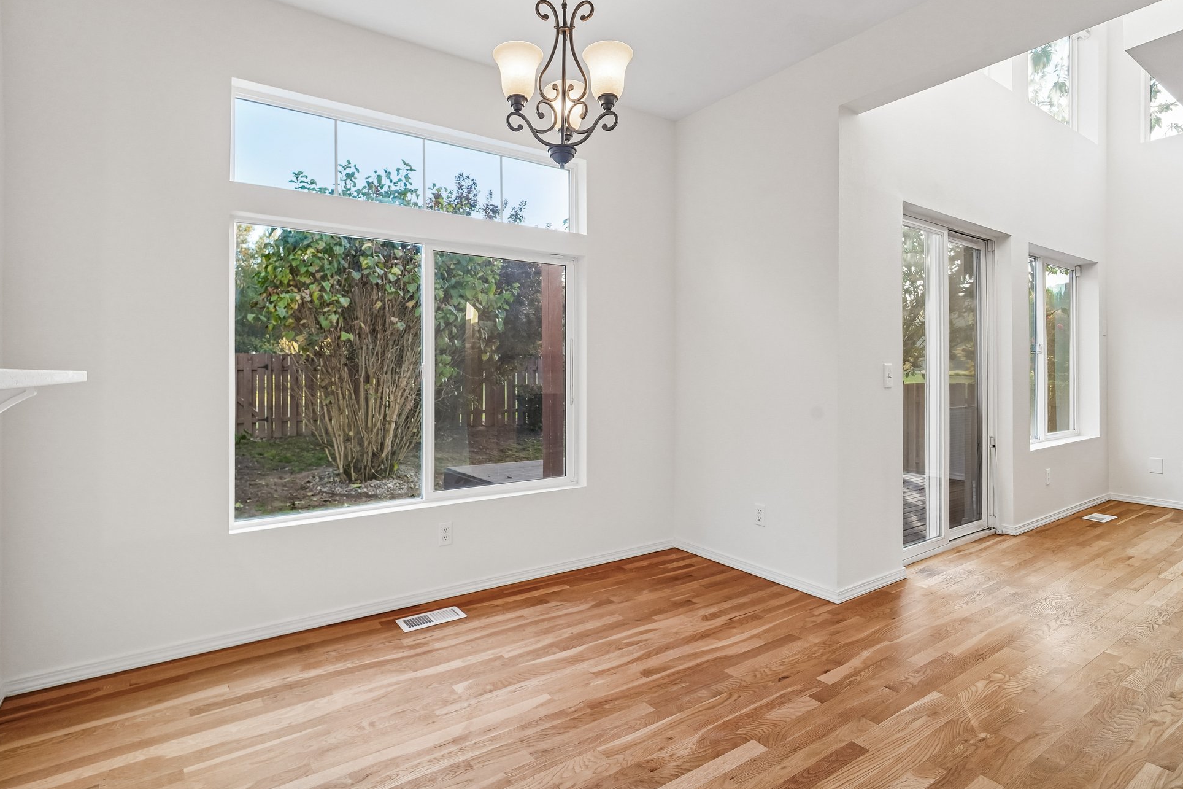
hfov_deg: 93.2
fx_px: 559
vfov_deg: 70.4
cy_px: 387
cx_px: 563
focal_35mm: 17
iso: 1600
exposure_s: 1/80
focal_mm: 16
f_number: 8
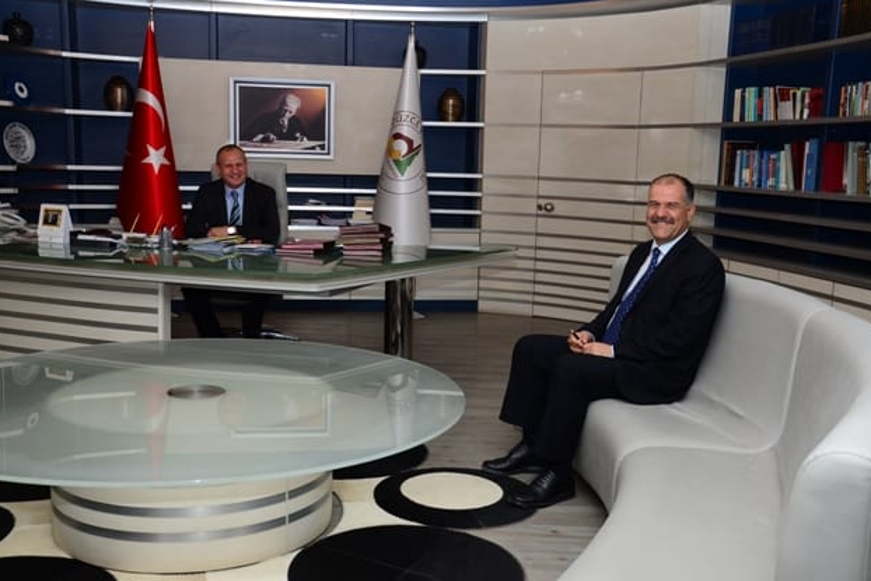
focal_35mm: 39
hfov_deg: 50.1
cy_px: 295
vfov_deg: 34.6
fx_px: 932
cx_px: 433
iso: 400
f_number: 5.6
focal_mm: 25
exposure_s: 1/60
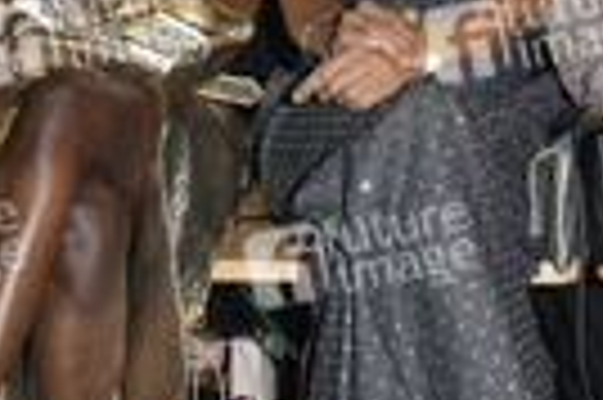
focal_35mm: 111
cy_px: -81
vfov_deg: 12.0
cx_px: 421
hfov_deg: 18.4
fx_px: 1857
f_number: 8
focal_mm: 28
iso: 1600
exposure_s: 1/250
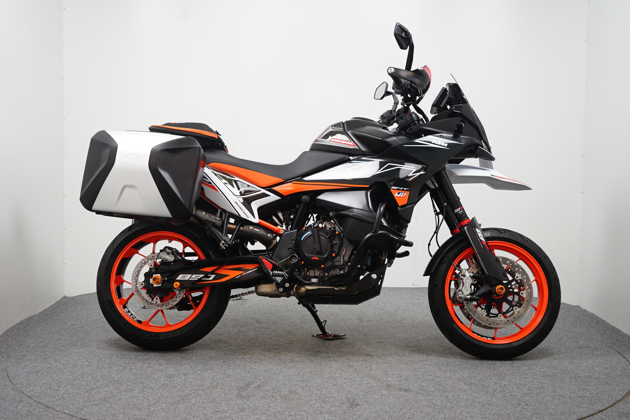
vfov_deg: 27.5
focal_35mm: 49
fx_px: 857
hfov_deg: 40.3
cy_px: 210
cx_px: 315
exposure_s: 1/60
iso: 800
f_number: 4.5
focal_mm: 49
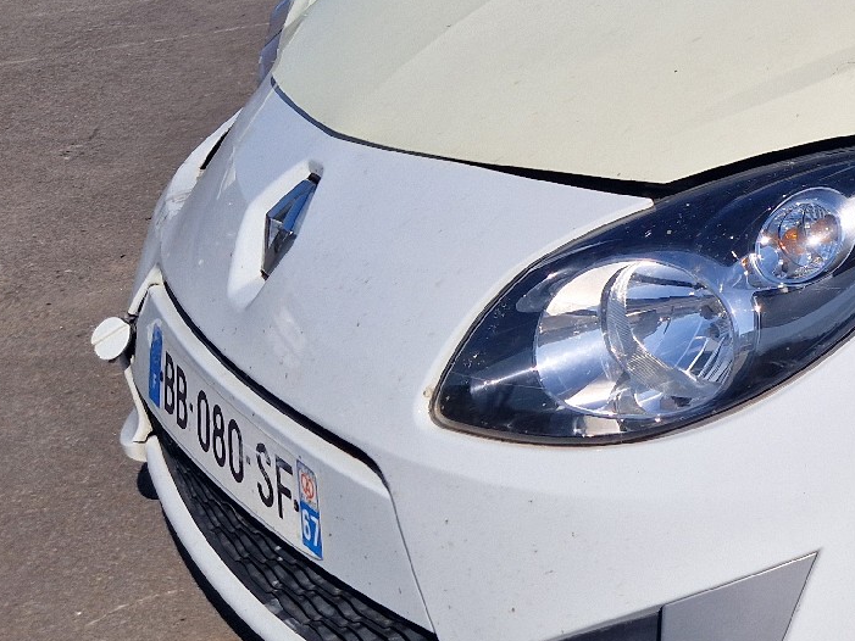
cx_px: 967
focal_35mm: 63
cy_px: 122
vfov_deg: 22.9
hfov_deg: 27.7
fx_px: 1556
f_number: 1.8
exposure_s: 1/5000
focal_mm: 5.4
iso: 50
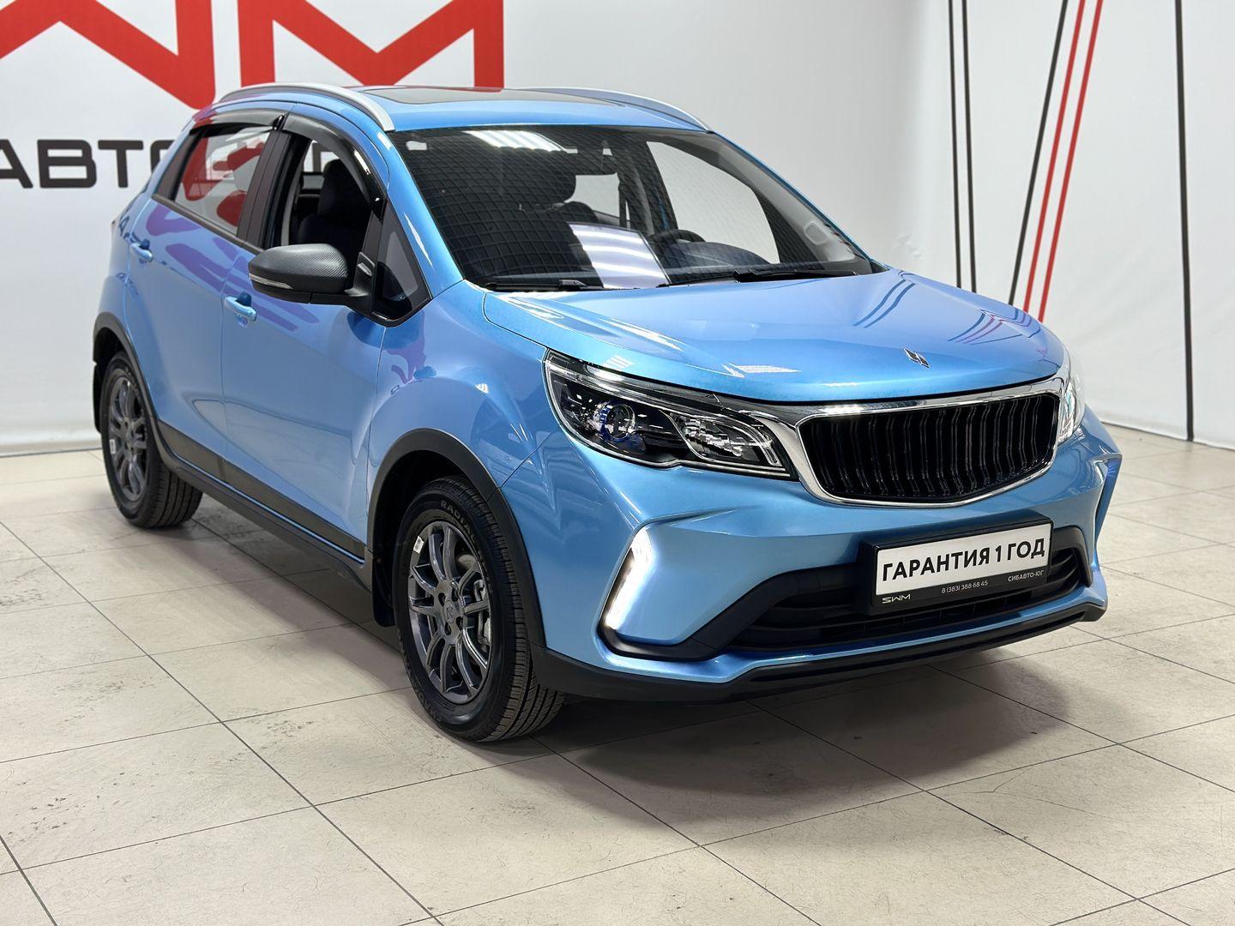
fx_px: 1713
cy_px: 463
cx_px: 618
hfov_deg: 39.7
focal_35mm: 48
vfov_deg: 30.3
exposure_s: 1/100
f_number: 1.78
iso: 100
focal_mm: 6.86
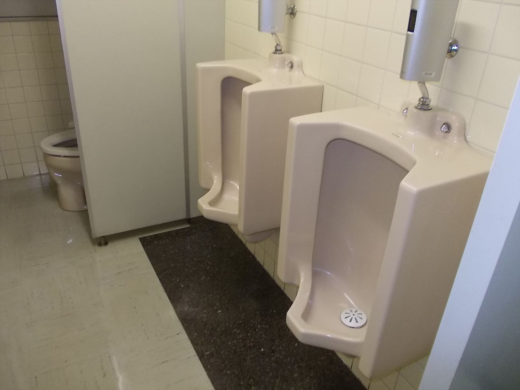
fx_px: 421
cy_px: 195
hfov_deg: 63.4
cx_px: 260
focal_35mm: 28
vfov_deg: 49.7
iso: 200
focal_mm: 4
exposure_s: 1/25
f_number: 2.7
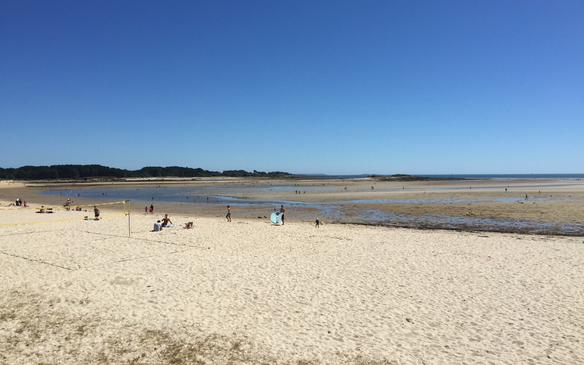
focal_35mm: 31
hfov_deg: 61.2
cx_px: 291
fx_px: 493
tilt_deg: +3.2
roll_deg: +0.0
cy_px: 150
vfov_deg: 40.5
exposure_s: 1/4405
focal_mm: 4.15
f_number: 2.2
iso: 32
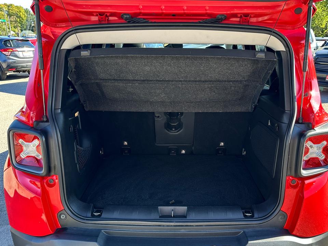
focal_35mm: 32
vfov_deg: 43.8
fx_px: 303
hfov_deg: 56.8
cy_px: 156
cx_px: 175
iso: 80
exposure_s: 1/303
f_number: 1.78
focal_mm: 6.86
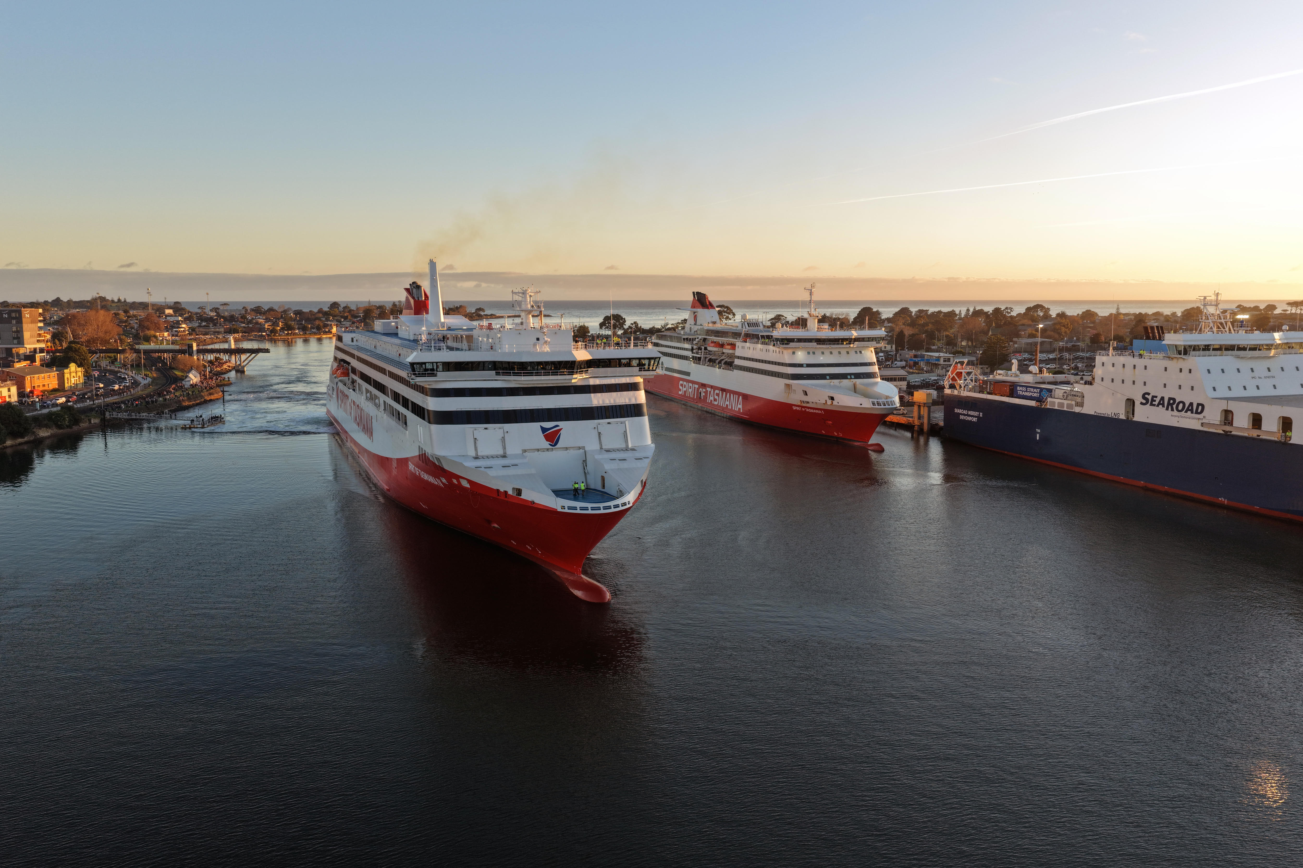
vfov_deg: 46.4
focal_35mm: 28
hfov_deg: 65.5
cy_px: 434
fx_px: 1013
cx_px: 652
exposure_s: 1/400
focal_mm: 14.45
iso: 100
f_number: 2
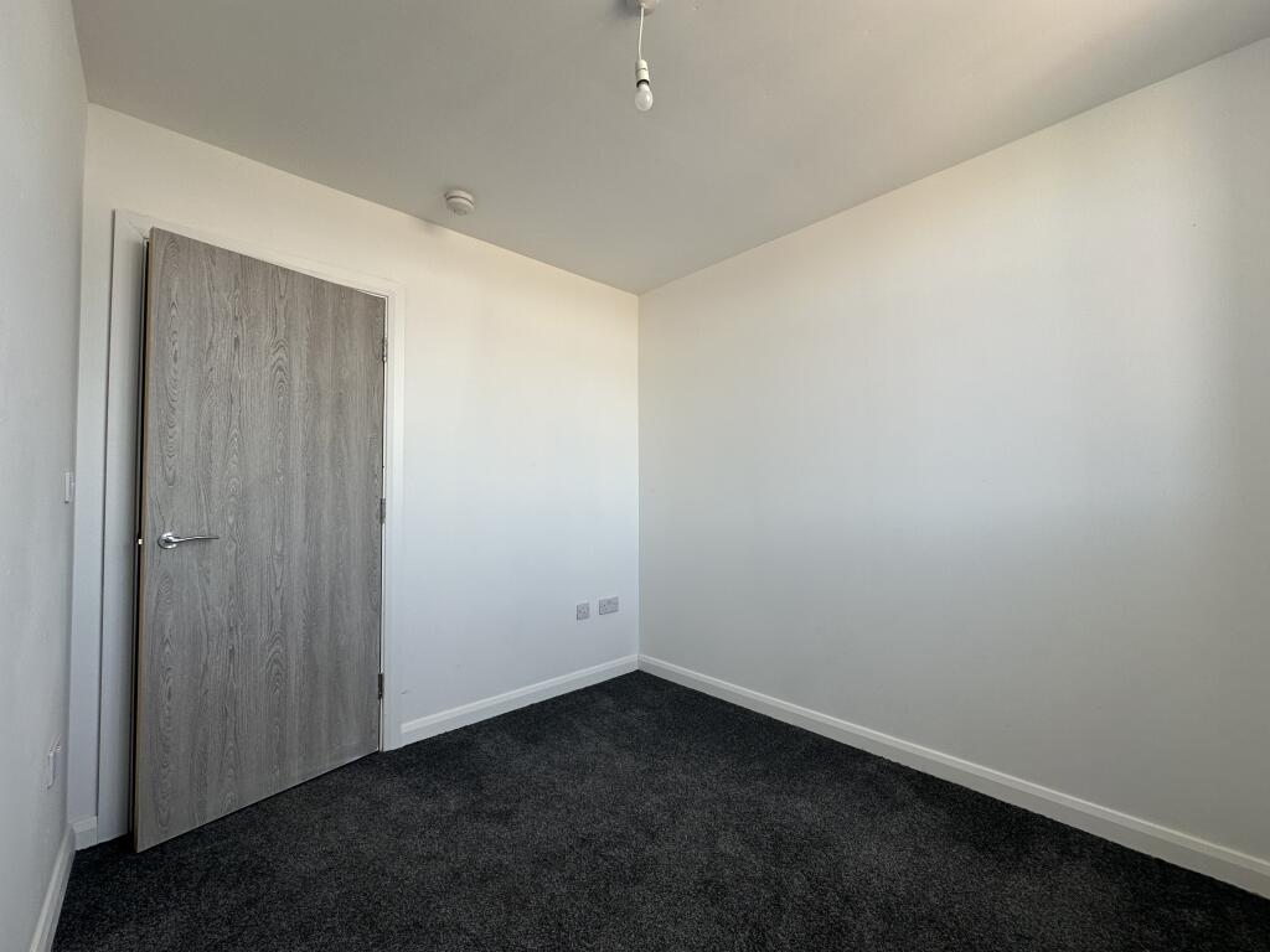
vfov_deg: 85.7
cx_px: 635
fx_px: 514
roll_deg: +0.0
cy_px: 476
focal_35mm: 14
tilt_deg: +1.6
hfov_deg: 102.1
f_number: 2.2
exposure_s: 1/99
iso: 64
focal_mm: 2.22
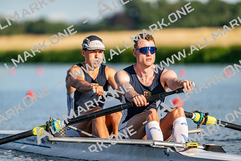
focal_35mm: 400
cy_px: 80
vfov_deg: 3.4
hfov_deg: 5.2
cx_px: 120
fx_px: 2678
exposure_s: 1/2500
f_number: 4.5
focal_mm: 400
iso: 280
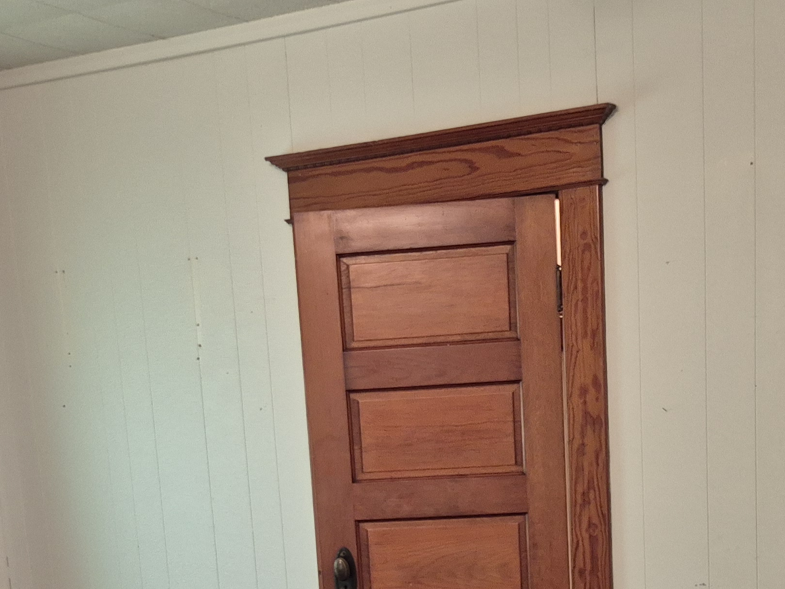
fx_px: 1293
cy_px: 644
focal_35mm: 57
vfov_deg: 24.0
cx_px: 466
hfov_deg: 33.7
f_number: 1.8
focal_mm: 5.4
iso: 320
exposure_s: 1/120
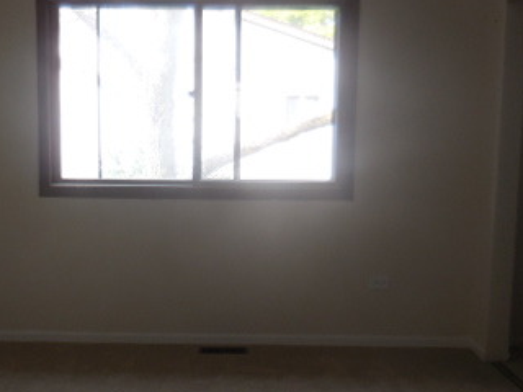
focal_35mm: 50
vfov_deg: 29.1
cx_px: 203
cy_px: 219
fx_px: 755
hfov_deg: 38.0
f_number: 3.3
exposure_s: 1/60
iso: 125
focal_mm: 4.5
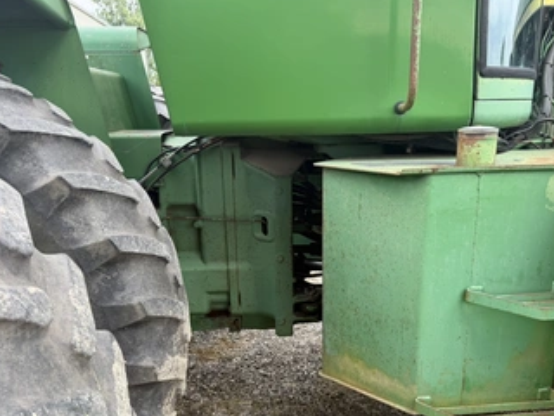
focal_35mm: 30
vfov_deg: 46.6
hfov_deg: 59.9
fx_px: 480
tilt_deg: -15.7
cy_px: 241
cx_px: 296
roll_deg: +2.4
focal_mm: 6.76
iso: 80
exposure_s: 1/484
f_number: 1.78
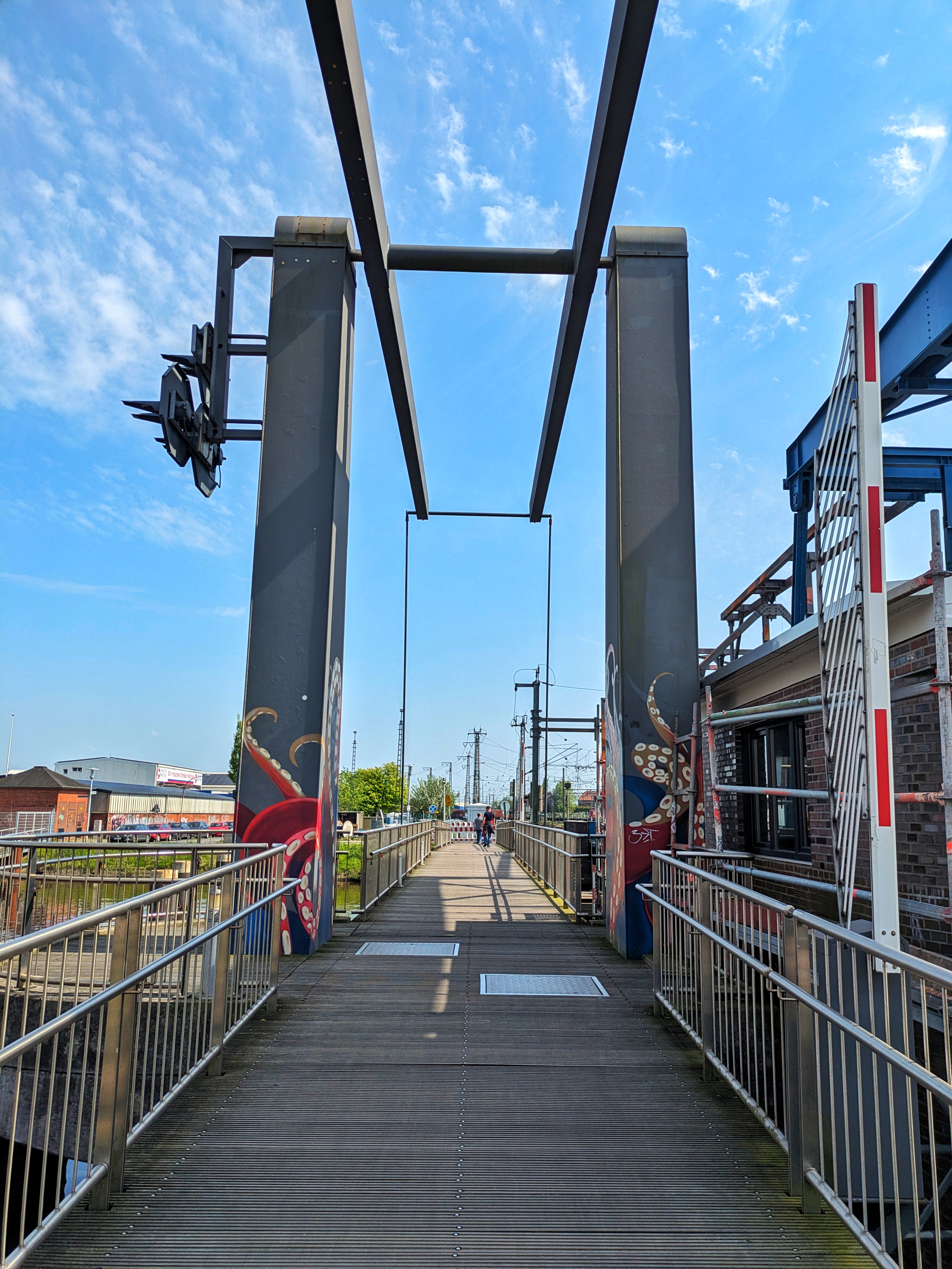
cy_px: 634
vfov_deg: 69.4
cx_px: 476
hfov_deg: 54.9
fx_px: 916
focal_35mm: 25
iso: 64
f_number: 1.89
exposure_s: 1/2294
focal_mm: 5.43
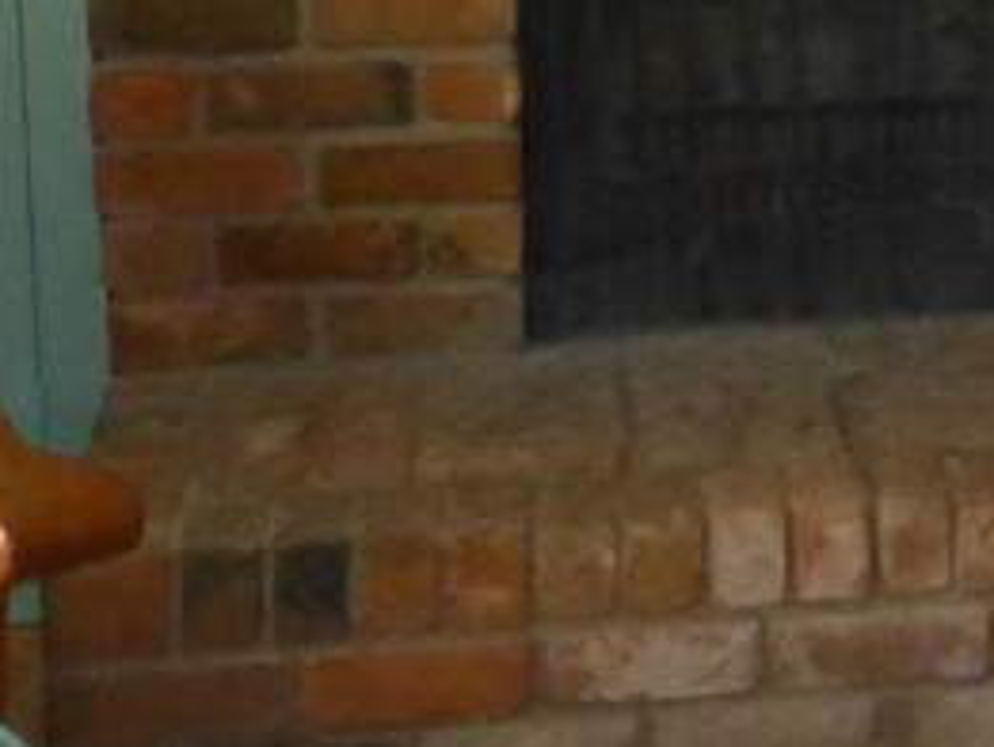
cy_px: -213
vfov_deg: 15.0
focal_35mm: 94
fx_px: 2700
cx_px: 1127
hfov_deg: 19.8
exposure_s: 1/60
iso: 800
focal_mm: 4.3
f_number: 3.3
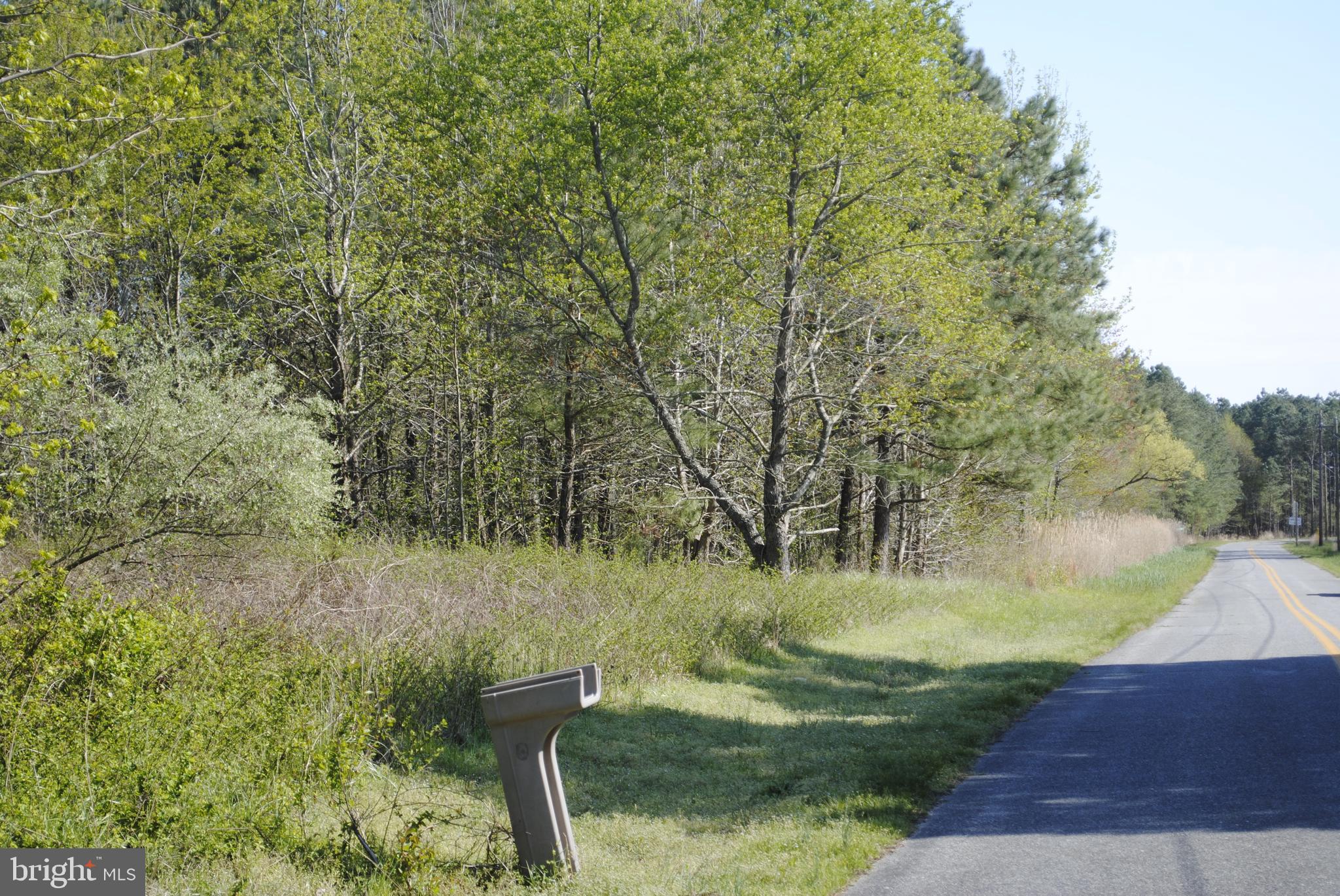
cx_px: 670
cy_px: 448
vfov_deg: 16.6
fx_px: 3074
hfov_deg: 24.6
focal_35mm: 82
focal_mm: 55
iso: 100
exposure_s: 1/160
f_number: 6.3
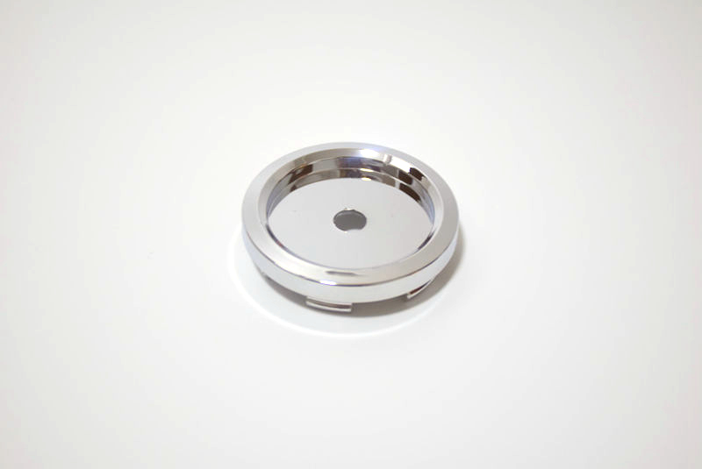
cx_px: 351
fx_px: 1230
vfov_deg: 21.6
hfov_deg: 31.9
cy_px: 234
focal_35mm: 63
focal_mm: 42
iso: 800
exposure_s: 1/13
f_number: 4.5
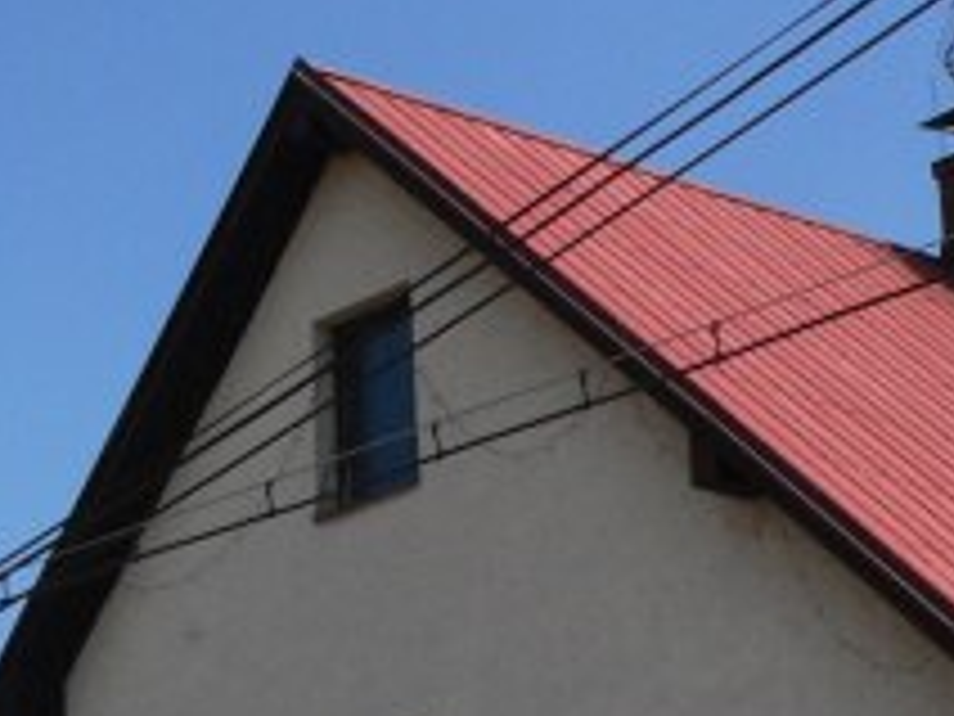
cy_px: 896
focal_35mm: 136
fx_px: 3748
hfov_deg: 13.9
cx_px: -328
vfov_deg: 10.7
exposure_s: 1/500
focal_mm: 6
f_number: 5.2
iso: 80
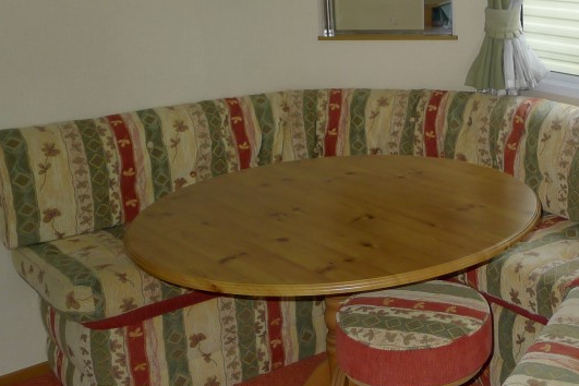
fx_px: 836
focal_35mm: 52
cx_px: 562
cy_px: 98
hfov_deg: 35.1
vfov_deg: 25.7
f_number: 2
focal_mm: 5.1
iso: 100
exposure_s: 1/60
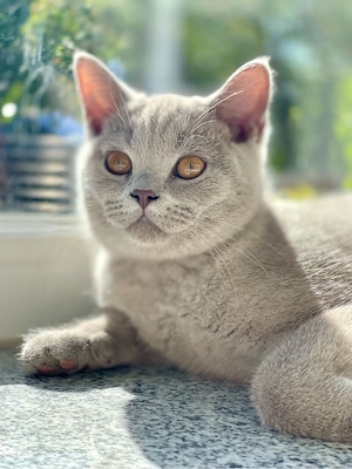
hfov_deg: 22.9
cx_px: 176
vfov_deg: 30.3
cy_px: 234
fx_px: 868
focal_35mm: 64
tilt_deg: -7.5
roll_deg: -2.1
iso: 32
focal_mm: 7.5
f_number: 2.2
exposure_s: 1/585
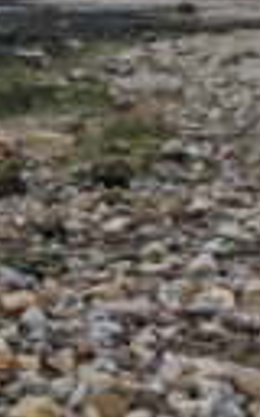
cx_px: -234
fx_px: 794
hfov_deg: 15.5
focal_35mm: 70
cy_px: -8
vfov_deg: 27.5
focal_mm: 6.81
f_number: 1.85
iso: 57
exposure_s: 1/1068
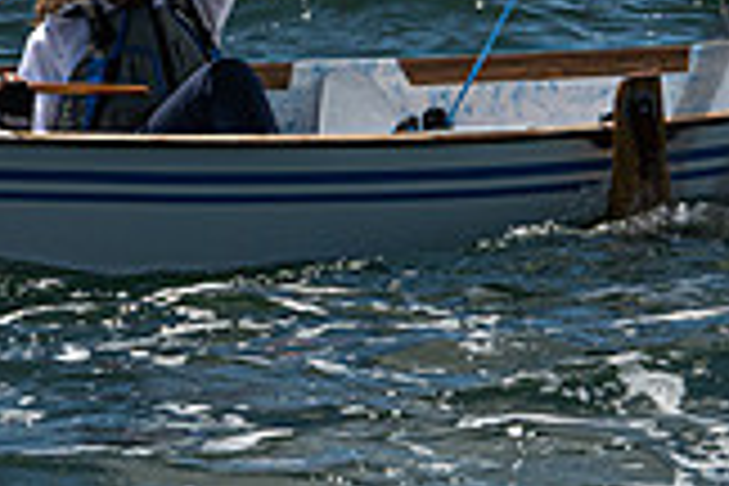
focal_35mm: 536
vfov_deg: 2.6
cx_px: 207
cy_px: -296
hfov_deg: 3.8
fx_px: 10853
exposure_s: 1/640
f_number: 16
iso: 250
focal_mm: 110
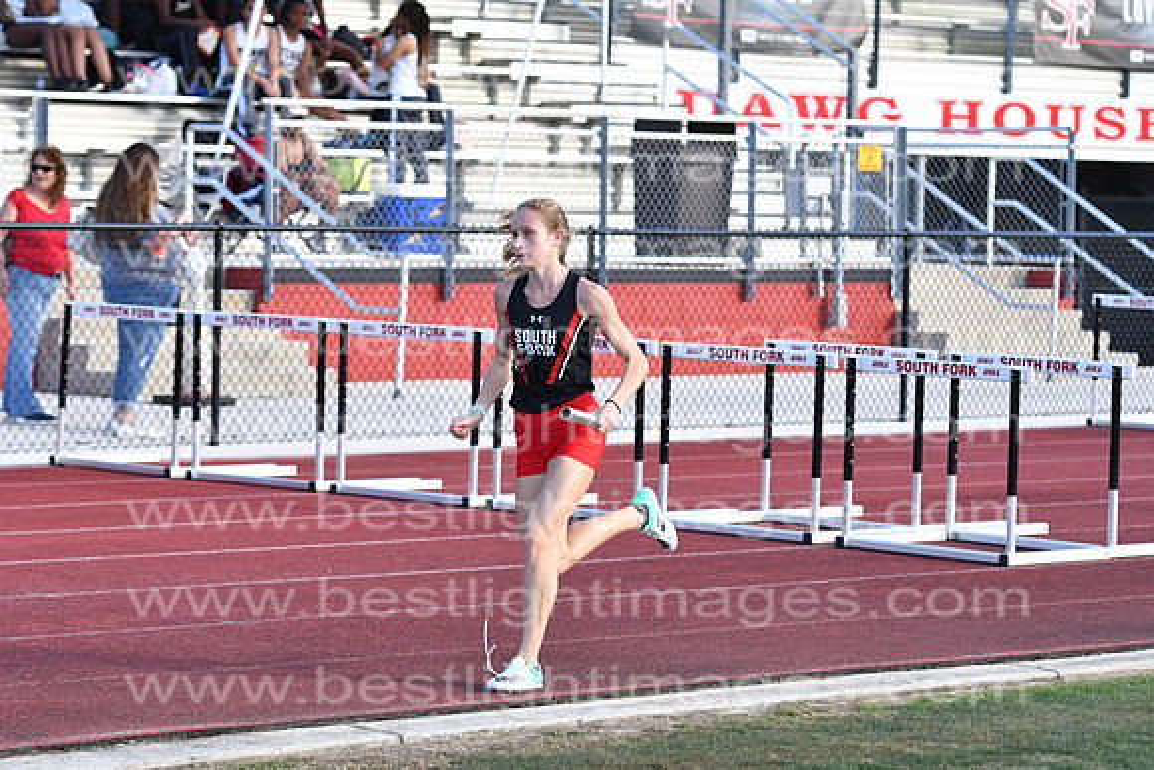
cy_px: 385
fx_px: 4713
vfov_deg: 9.3
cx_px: 577
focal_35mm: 147
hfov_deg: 14.0
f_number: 5.6
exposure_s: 1/2000
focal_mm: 98
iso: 800
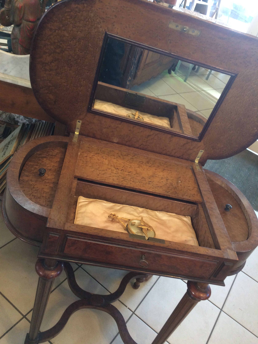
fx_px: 288
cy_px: 172
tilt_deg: -35.4
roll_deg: -18.8
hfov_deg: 48.2
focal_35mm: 29
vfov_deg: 61.7
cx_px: 129
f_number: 2.2
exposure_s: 1/33
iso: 125
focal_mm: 4.15
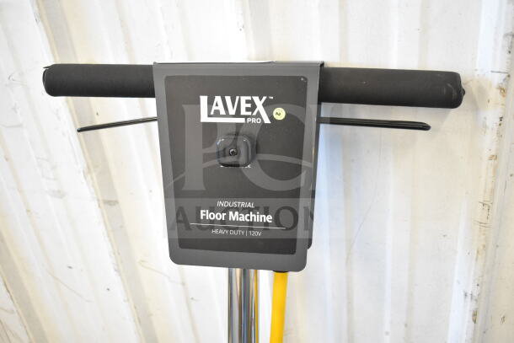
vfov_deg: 33.0
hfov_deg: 47.9
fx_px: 578
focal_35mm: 40
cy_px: 172
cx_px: 257
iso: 1600
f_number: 4.2
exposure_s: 1/80
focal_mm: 27
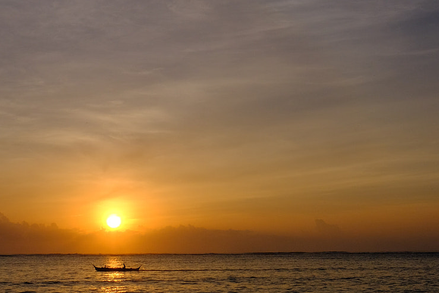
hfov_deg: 37.4
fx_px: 634
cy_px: 88
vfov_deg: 25.8
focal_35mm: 52
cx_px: 118
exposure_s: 1/3500
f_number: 5.6
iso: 400
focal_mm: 16
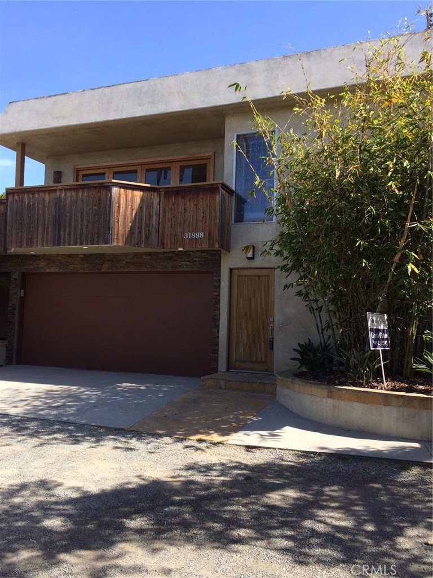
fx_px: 484
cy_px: 289
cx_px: 216
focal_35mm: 29
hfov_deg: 48.2
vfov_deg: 61.7
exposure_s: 1/892
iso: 32
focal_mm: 4.15
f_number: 2.2
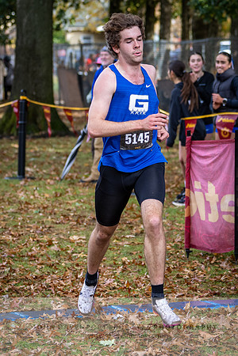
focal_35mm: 190
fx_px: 1882
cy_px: 154
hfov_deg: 7.2
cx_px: 140
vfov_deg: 10.8
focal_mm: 78
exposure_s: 1/1000
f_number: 2.8
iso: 280
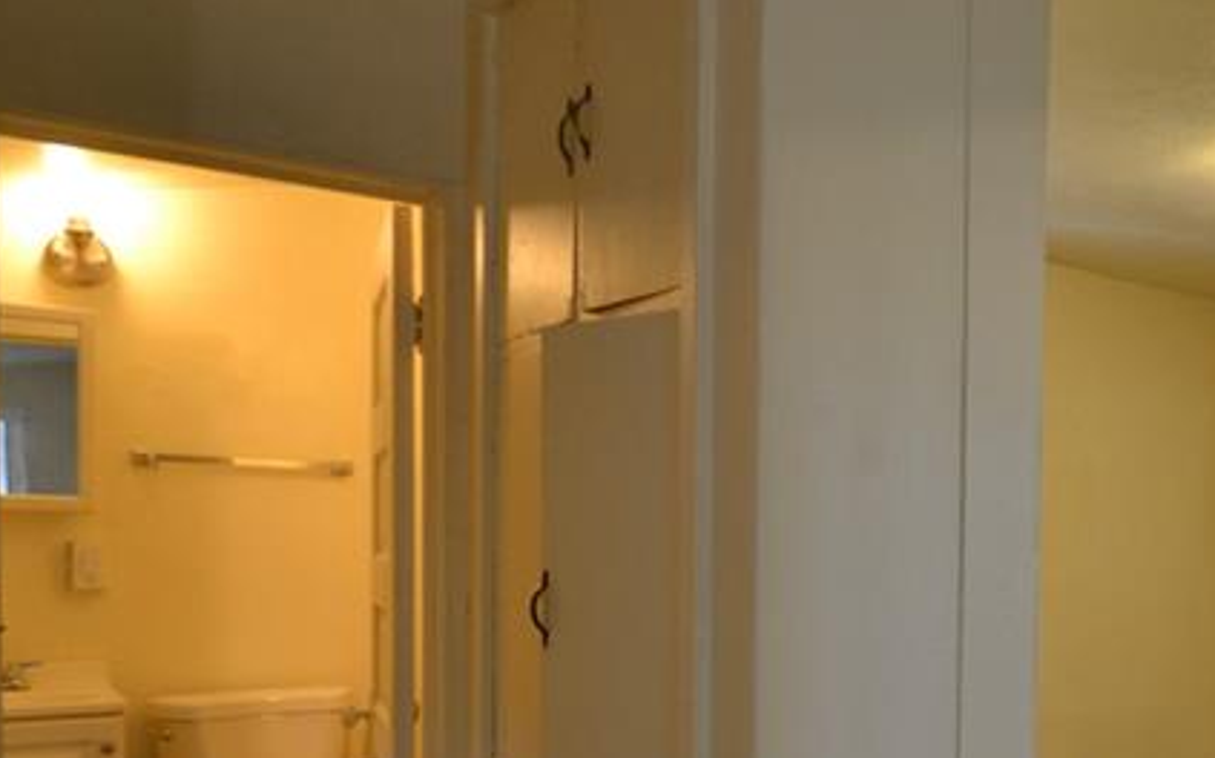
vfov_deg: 33.6
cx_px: 1066
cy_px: 583
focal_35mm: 37
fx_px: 1225
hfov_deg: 48.0
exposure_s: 1/60
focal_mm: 10
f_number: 3.5
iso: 560
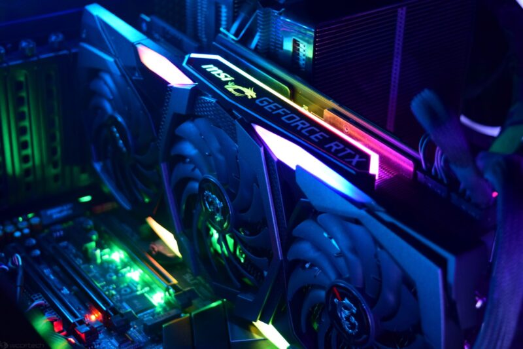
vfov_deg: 21.6
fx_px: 915
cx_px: 262
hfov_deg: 31.9
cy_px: 174
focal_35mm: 63
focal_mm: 42
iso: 2000
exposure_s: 1/50
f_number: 5
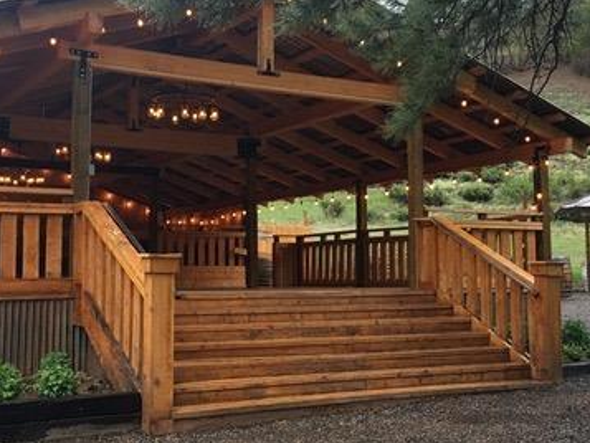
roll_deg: -0.7
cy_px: 208
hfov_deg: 36.8
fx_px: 887
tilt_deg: +6.3
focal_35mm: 52
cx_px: 302
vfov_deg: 28.0
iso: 40
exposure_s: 1/30
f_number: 2.2
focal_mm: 4.15
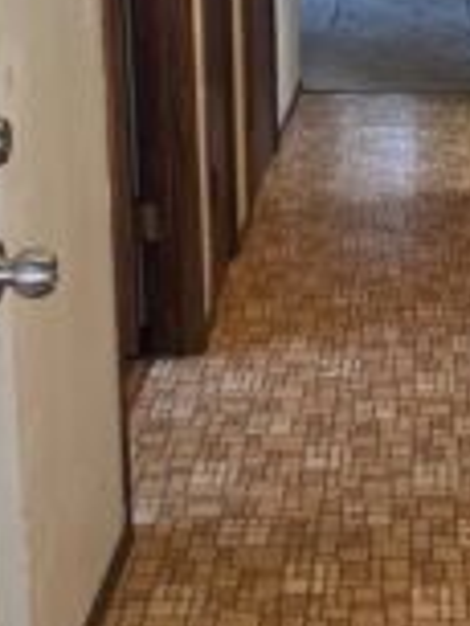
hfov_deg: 18.2
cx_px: 401
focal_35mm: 80
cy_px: 108
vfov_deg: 24.0
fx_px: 1446
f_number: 1.8
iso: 320
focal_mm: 5.4
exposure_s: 1/120
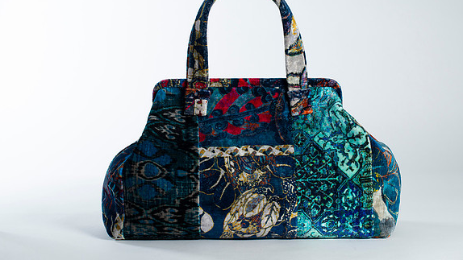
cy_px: 108
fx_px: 786
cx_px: 251
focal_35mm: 64
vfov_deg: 18.8
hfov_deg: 32.8
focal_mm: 50
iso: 200
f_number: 7.1
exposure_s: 1/200
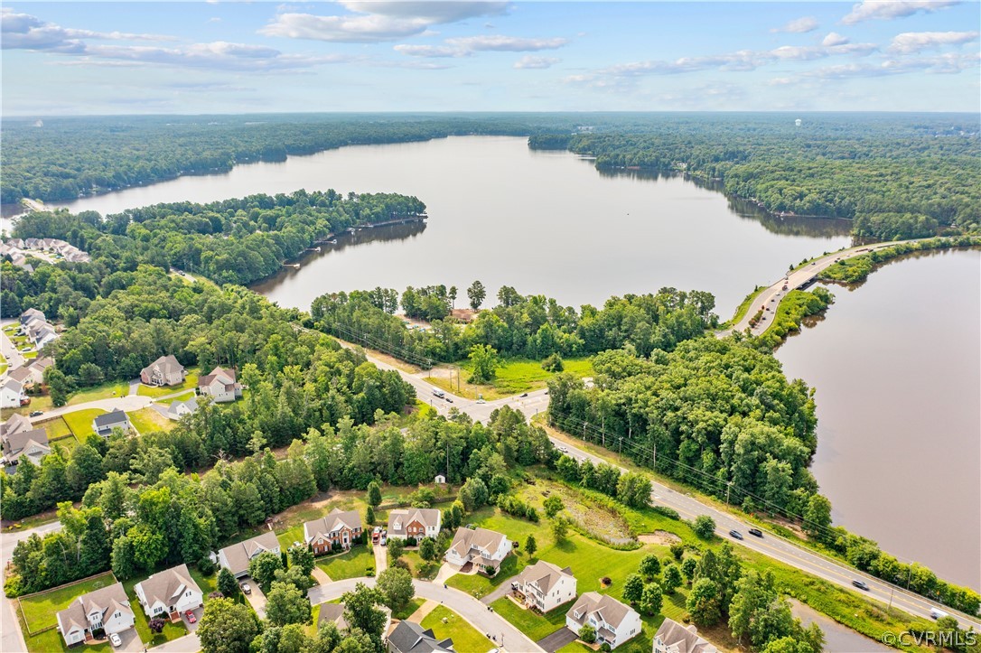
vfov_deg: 46.4
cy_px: 326
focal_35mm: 28
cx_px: 490
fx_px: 763
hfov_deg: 65.5
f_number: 4.5
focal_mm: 10.26
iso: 100
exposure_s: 1/25
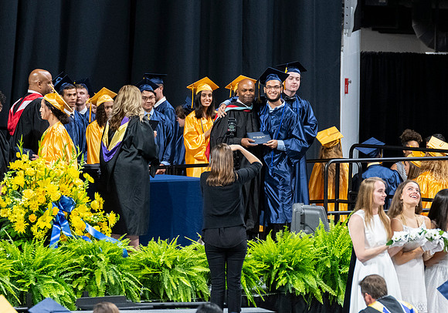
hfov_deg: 5.8
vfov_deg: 4.1
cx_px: 280
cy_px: 163
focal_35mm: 348
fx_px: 4393
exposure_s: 1/200
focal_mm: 200
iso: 2000
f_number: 4
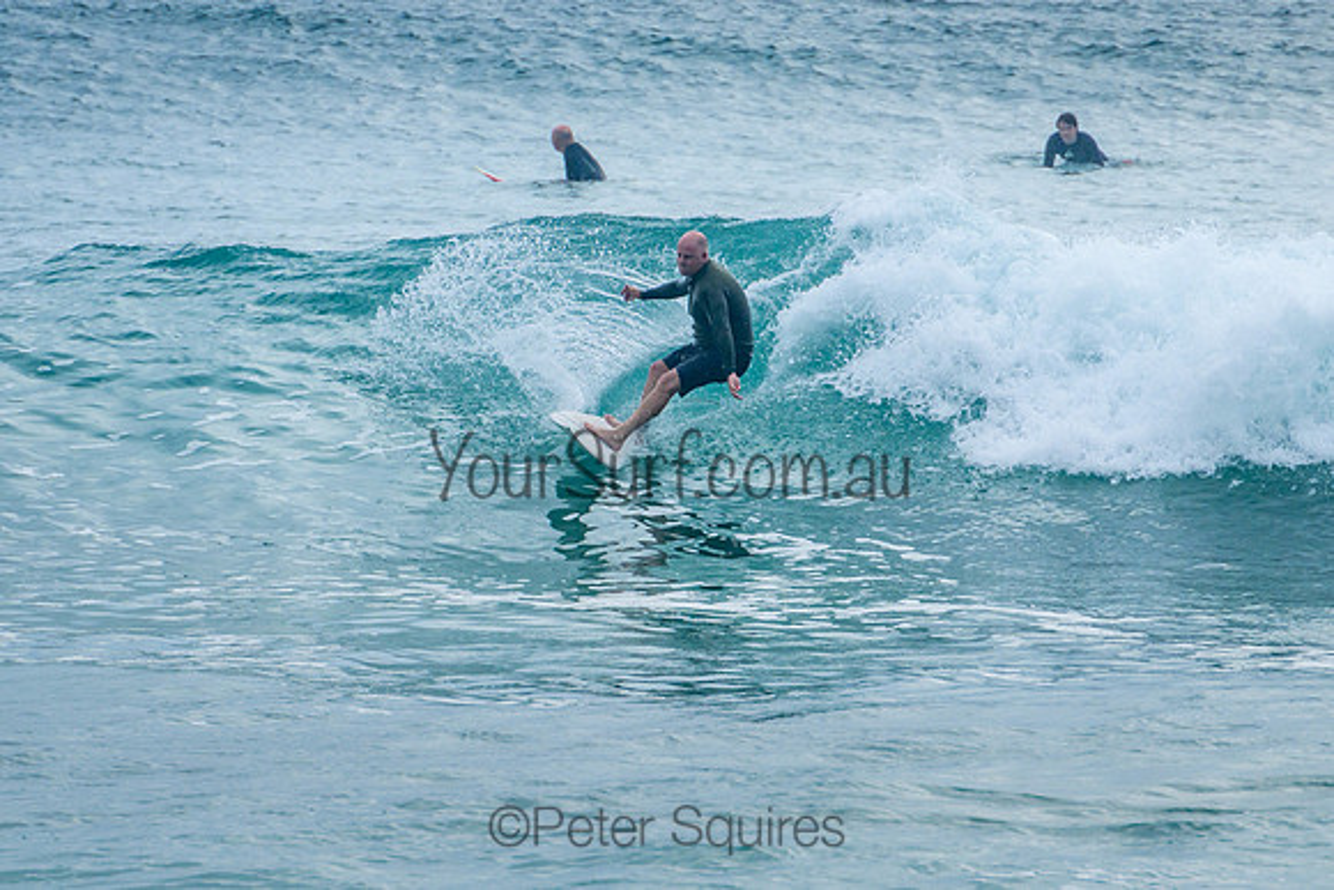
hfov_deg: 3.7
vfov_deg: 2.5
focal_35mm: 550
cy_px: 369
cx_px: 584
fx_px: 20397
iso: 500
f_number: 10
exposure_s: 1/2000
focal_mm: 400
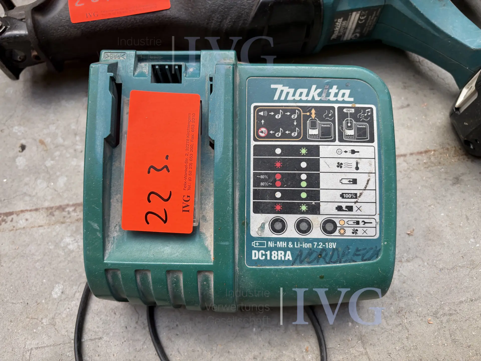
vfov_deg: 53.1
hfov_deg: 67.3
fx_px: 361
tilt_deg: -69.5
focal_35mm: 26
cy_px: 180
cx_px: 240
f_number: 1.6
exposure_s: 1/121
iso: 40
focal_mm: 5.96
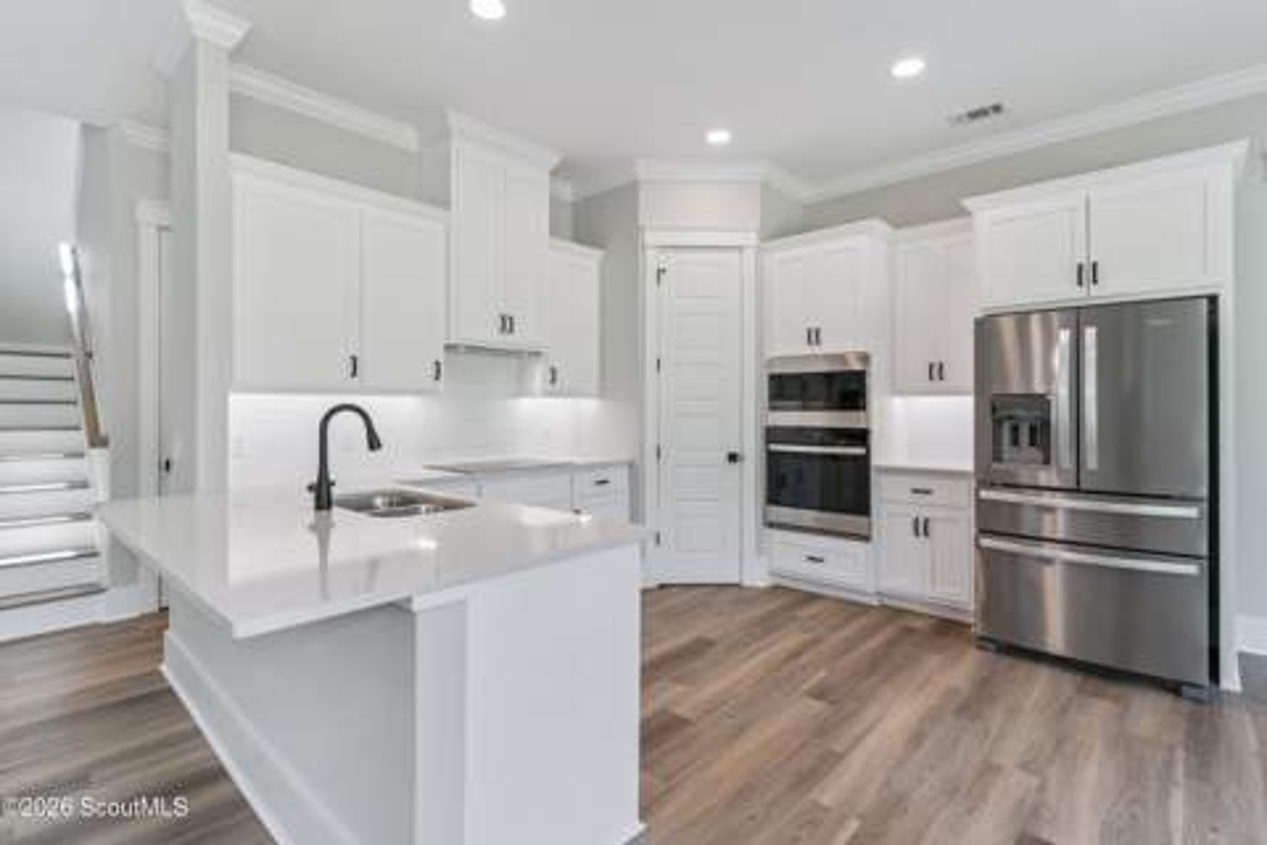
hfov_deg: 93.3
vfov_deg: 70.4
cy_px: 422
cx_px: 634
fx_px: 598
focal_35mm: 17
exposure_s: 1/30
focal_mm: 17
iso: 250
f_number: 8
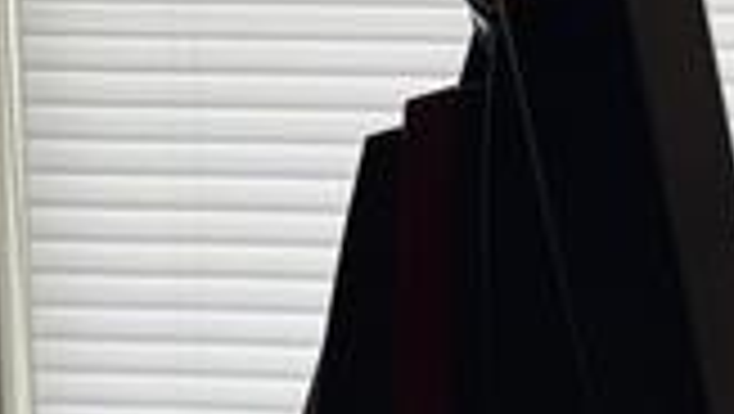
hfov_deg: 31.6
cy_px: 648
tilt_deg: -9.3
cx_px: 633
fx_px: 1247
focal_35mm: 64
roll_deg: -2.4
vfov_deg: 16.8
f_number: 1.78
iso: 80
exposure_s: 1/399
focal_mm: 6.76
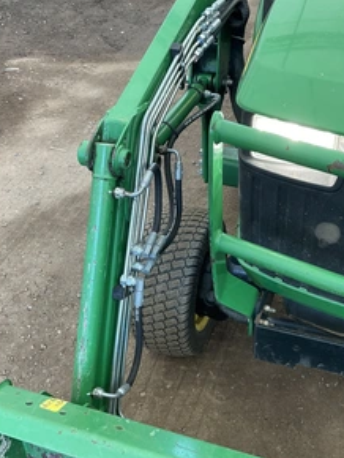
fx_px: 529
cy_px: 235
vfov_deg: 46.8
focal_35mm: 40
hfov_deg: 36.0
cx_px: 191
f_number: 1.8
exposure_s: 1/122
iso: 40
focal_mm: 3
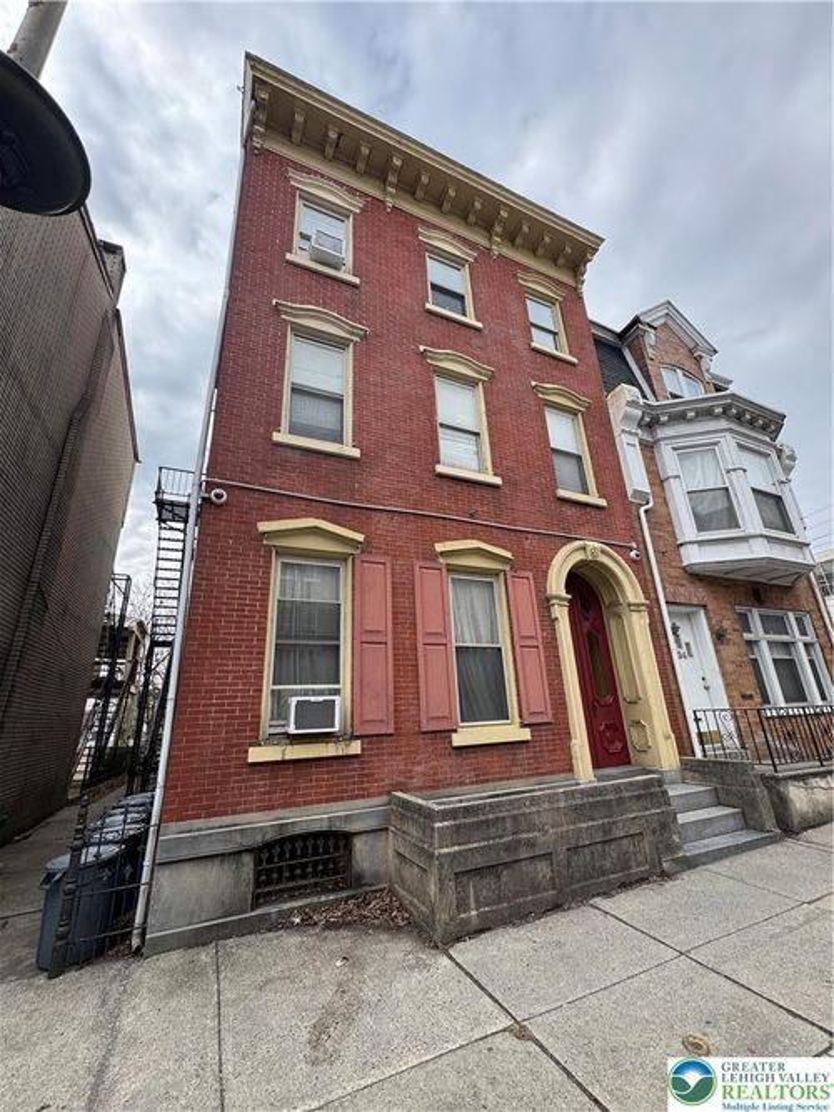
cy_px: 556
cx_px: 417
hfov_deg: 85.7
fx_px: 450
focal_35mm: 14
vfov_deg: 102.1
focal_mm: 2.22
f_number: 2.2
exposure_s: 1/561
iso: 50
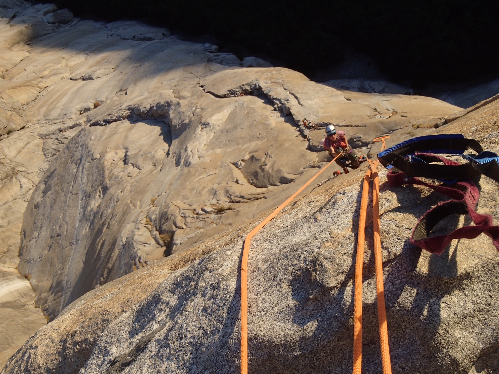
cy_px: 187
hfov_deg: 36.8
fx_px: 750
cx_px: 250
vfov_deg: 28.0
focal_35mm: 52
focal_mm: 9.39
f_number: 5
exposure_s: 1/200
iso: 100
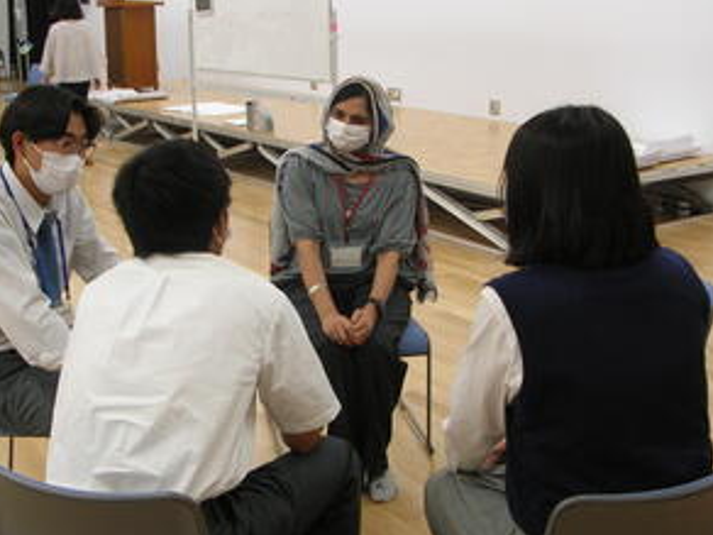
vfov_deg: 30.3
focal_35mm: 48
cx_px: 330
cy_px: 281
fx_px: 989
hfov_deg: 39.6
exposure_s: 1/17.1
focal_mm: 5.8
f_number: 2.8
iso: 50
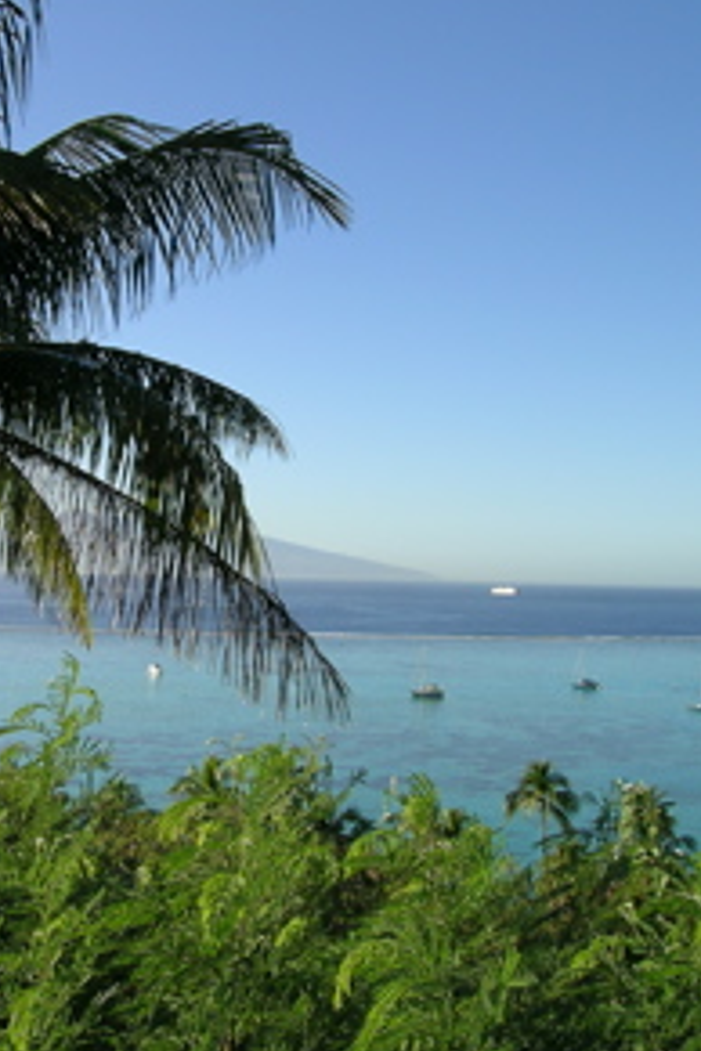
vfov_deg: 44.4
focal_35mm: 44
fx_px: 1285
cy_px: 466
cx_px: 159
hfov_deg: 29.9
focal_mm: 5.8
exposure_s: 1/228
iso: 50
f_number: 6.3
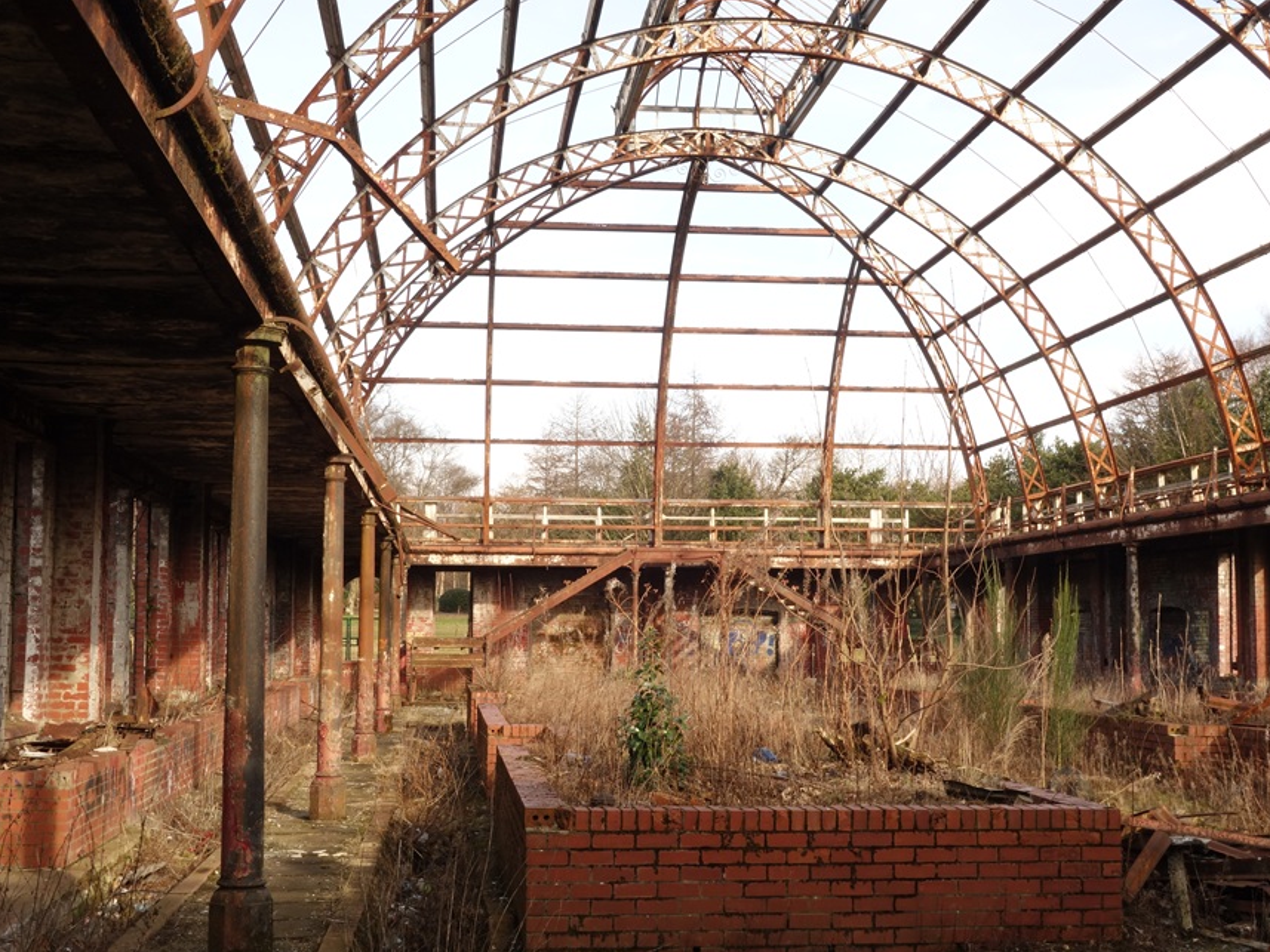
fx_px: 1761
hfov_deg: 39.6
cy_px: 478
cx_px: 619
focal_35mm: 48
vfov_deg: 30.3
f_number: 11
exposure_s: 1/50
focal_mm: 16.2
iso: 250
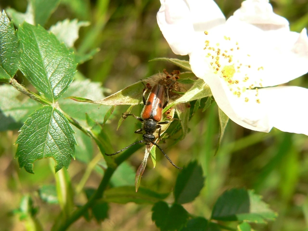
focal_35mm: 70
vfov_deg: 21.0
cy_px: 116
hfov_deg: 27.8
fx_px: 623
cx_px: 154
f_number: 4.6
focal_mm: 11.6
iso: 80
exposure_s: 1/250
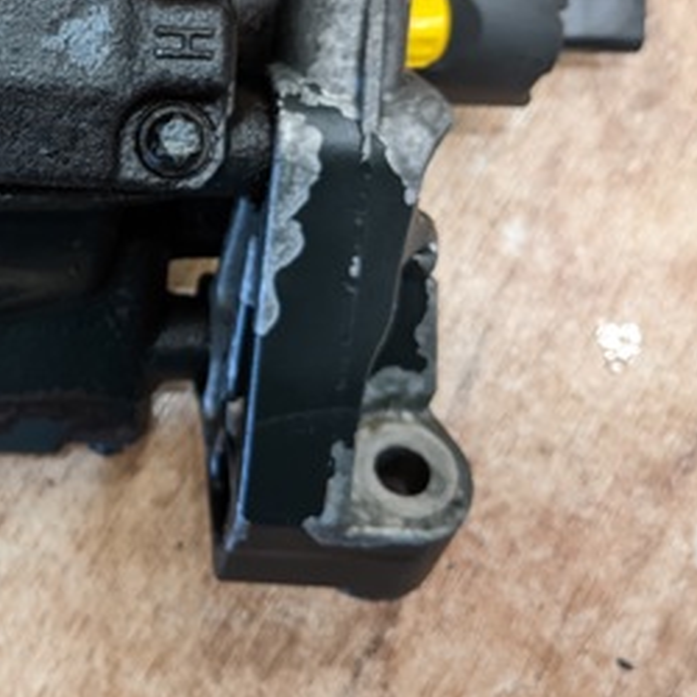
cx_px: -3
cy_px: 166
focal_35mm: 61
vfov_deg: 27.7
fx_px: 1390
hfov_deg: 26.6
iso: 323
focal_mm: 4.44
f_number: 1.8
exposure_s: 1/33.3
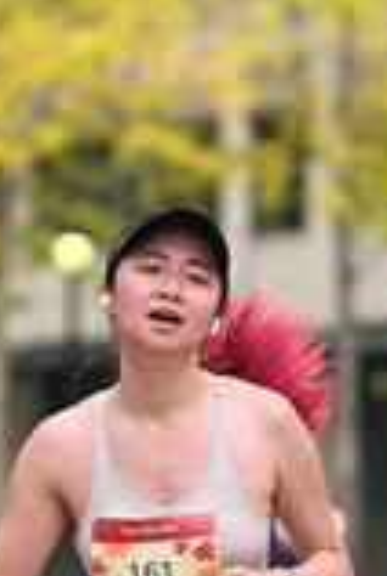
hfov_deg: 3.5
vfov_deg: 5.1
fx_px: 6421
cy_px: 470
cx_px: 294
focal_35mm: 400
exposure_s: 1/2500
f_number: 2.8
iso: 640
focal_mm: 115
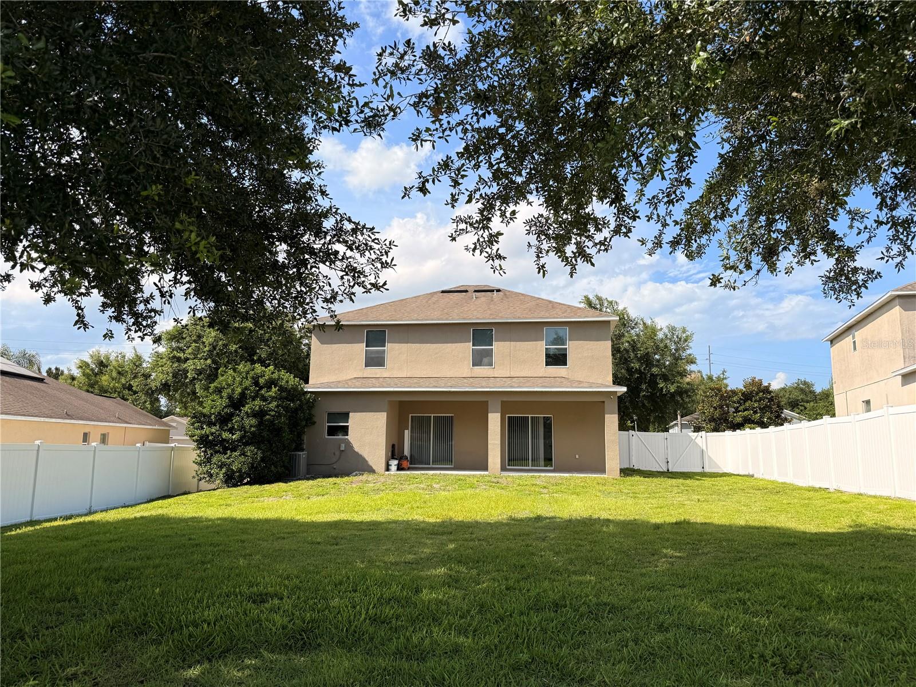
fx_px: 635
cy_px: 344
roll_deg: -0.7
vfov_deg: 56.8
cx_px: 458
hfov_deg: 71.6
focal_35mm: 24
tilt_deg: +8.9
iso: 80
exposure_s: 1/4167
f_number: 1.78
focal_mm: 6.76
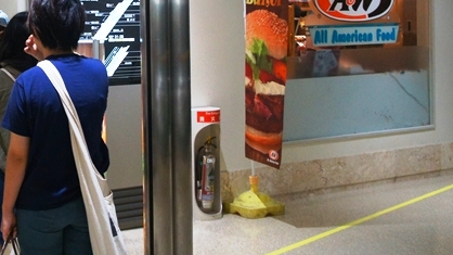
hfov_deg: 29.6
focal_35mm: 69
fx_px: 829
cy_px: 53
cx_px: 65
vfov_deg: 17.3
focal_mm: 23
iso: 1250
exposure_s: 1/160
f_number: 4
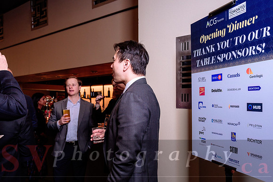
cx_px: 167
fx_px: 248
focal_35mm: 33
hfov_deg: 57.0
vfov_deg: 40.2
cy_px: 105
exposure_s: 1/80
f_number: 4
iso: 1600
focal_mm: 26.5
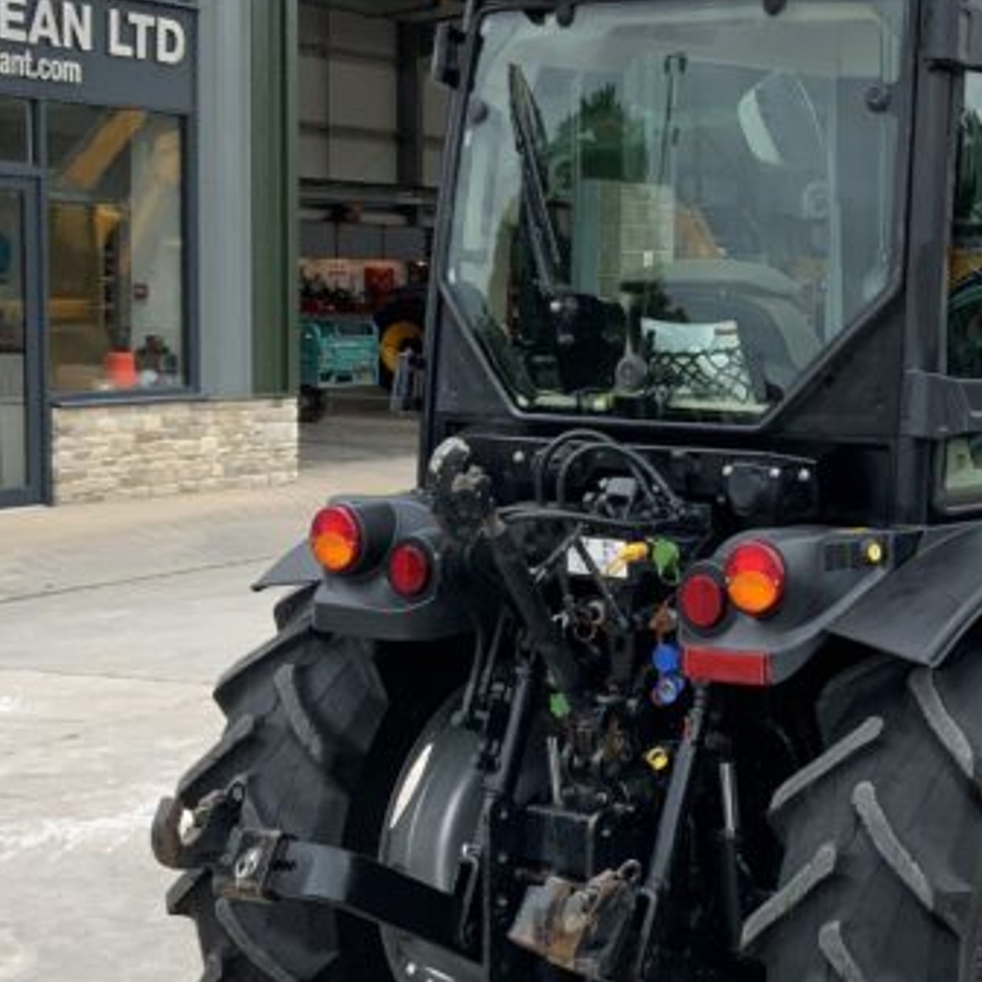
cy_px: 525
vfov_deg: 22.2
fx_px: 2503
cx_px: 970
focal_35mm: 78
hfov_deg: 21.5
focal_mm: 3
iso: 16
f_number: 1.8
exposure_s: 1/709
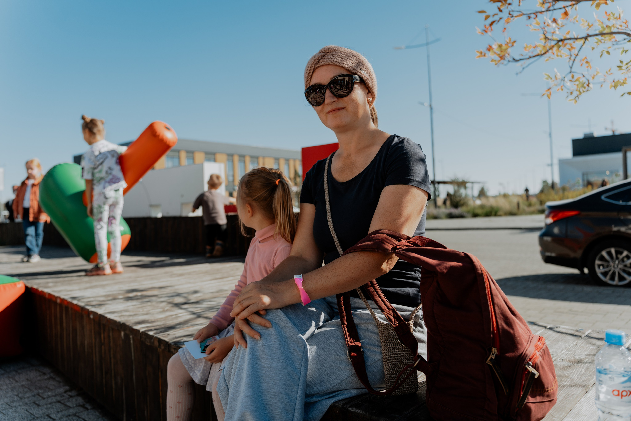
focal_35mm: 28
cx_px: 316
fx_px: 491
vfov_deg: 46.4
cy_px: 210
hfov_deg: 65.5
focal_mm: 28
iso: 200
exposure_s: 1/2000
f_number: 3.2
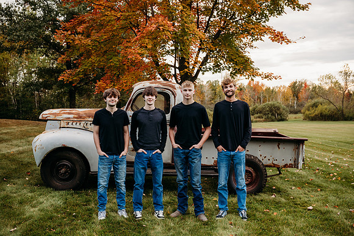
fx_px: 374
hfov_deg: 50.7
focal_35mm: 38
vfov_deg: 35.1
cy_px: 118
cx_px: 177
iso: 400
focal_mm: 38
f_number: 5.6
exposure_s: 1/250
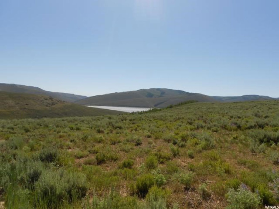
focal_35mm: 26
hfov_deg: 67.3
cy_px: 104
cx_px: 140
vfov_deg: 53.1
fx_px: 210
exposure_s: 1/1500
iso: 80
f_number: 3.2
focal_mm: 4.6
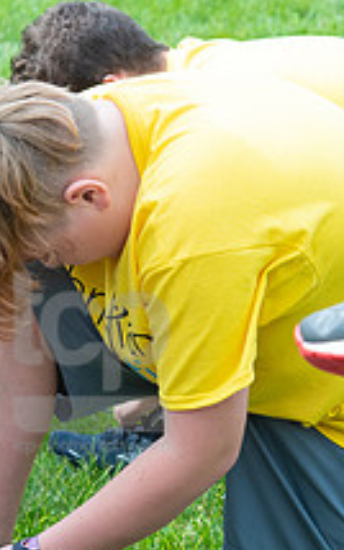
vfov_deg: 10.8
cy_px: 364
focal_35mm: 193
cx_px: 92
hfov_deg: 6.8
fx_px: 2891
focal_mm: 70
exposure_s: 1/1250
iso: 320
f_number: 5.6
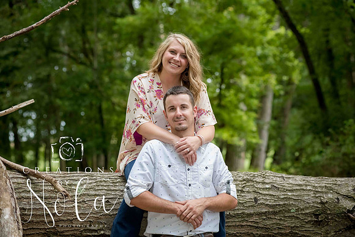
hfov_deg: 18.3
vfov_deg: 12.2
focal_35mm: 112
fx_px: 1105
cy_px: 118
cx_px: 178
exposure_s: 1/640
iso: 1250
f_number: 5.6
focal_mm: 112
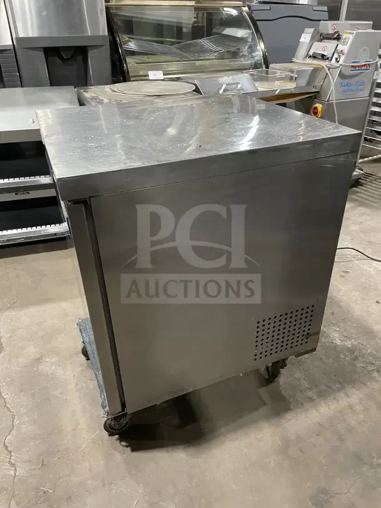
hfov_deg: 53.1
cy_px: 254
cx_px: 190
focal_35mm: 26
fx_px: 381
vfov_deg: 67.3
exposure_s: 1/60
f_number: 1.6
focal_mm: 4.2
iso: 400
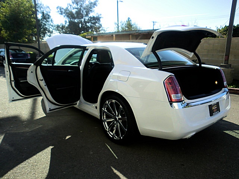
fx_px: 180
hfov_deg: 67.3
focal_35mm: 26
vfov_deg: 53.1
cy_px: 90
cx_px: 120
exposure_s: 1/640
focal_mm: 4.65
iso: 64
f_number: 2.6
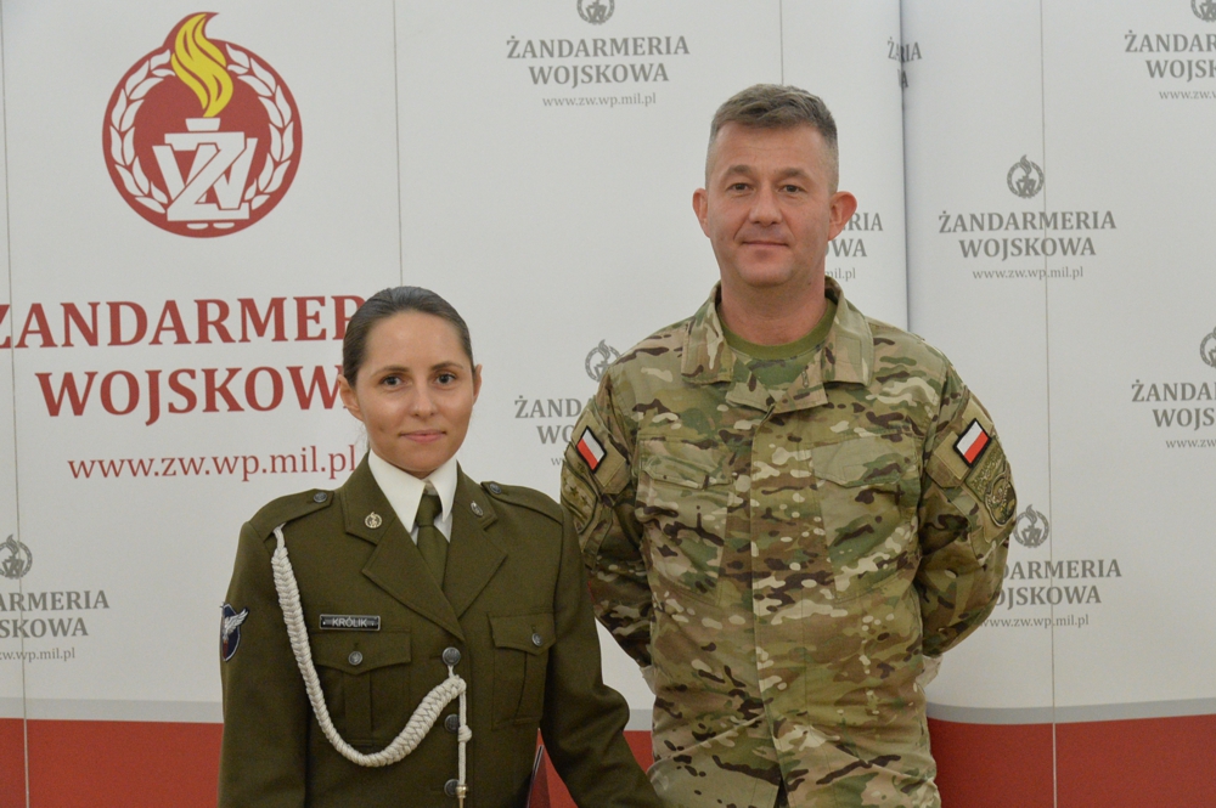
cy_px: 404
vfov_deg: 25.9
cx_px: 608
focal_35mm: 52
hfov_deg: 38.2
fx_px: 1755
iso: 9000
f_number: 5.6
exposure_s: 1/60
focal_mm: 52
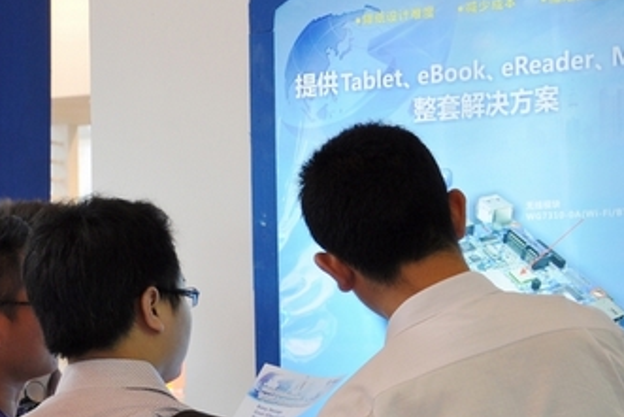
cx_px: 138
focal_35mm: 87
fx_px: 1509
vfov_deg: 15.6
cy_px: 325
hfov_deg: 23.1
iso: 400
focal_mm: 32
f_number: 4.2
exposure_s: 1/60
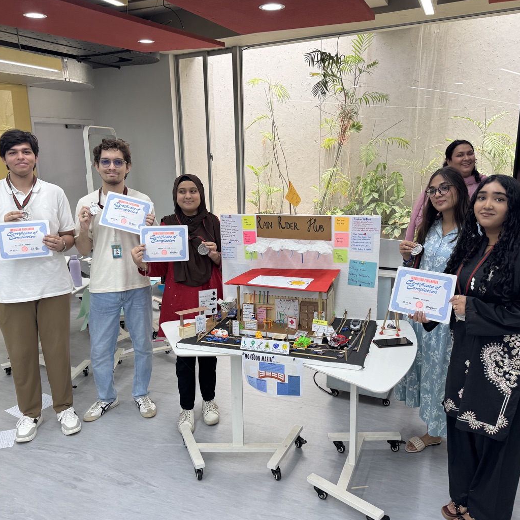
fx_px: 493
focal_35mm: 29
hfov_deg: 55.6
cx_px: 251
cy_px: 261
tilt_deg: -12.2
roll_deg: +2.1
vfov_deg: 55.6
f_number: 1.78
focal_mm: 6.76
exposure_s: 1/198
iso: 64
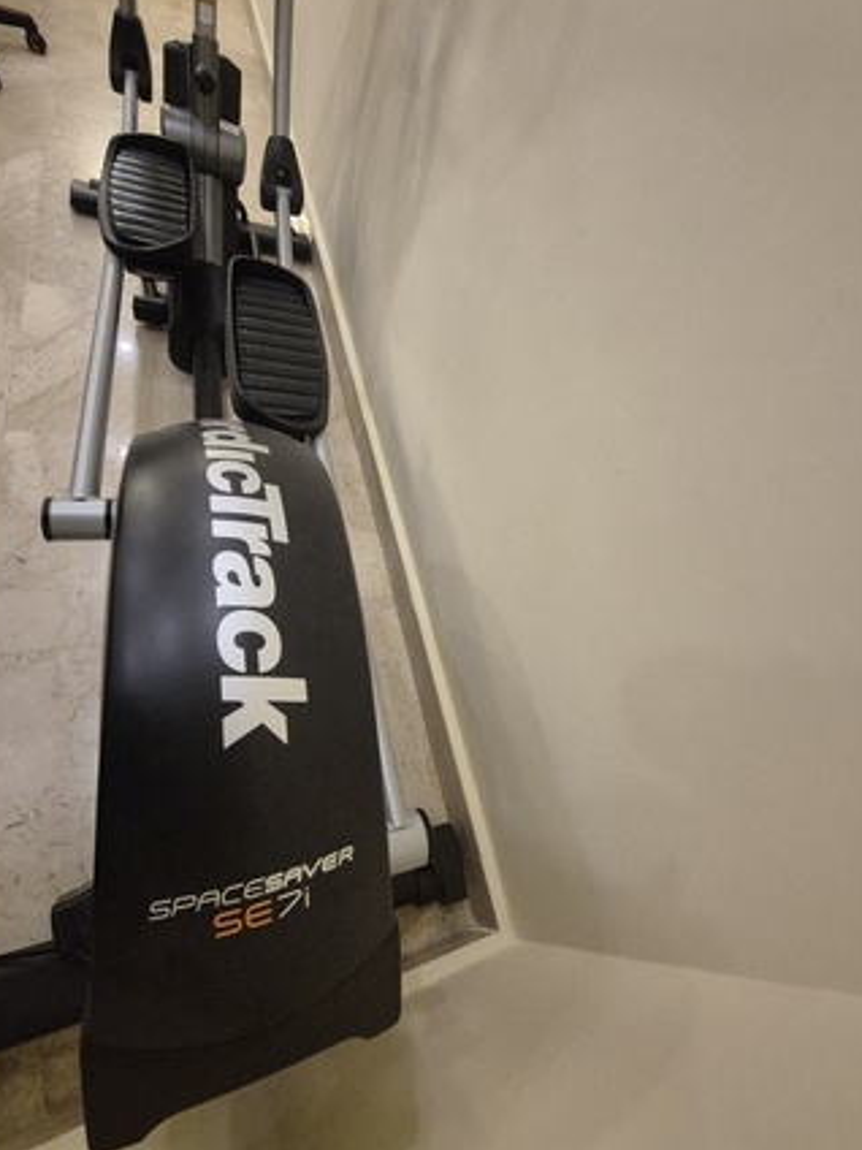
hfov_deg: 85.7
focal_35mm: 14
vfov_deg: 101.9
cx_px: 430
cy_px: 538
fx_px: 465
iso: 1250
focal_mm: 2.2
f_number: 2.2
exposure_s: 1/60.2
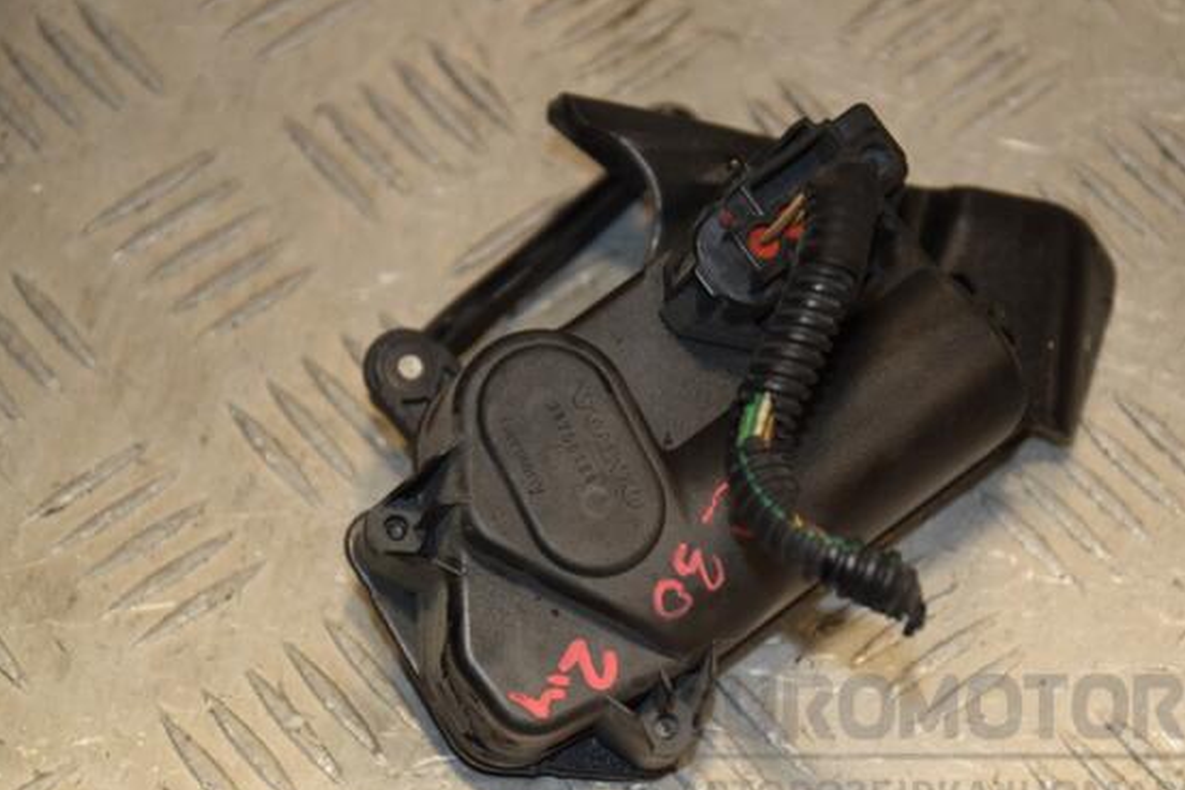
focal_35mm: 139
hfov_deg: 14.8
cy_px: 421
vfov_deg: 9.9
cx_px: 635
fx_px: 4560
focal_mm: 85
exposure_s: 1/200
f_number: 6.3
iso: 800
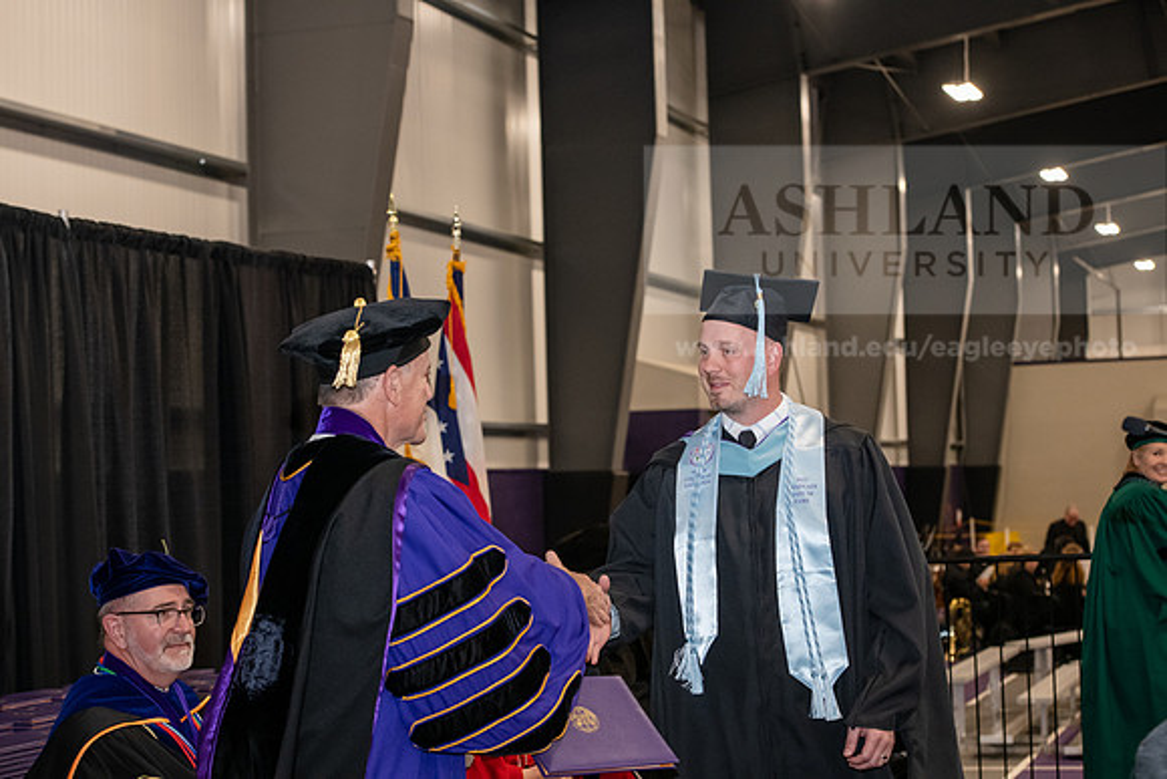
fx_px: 2270
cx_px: 584
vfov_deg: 19.5
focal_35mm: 70
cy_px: 390
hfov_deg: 28.8
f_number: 5.6
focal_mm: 70
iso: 2500
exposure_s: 1/200
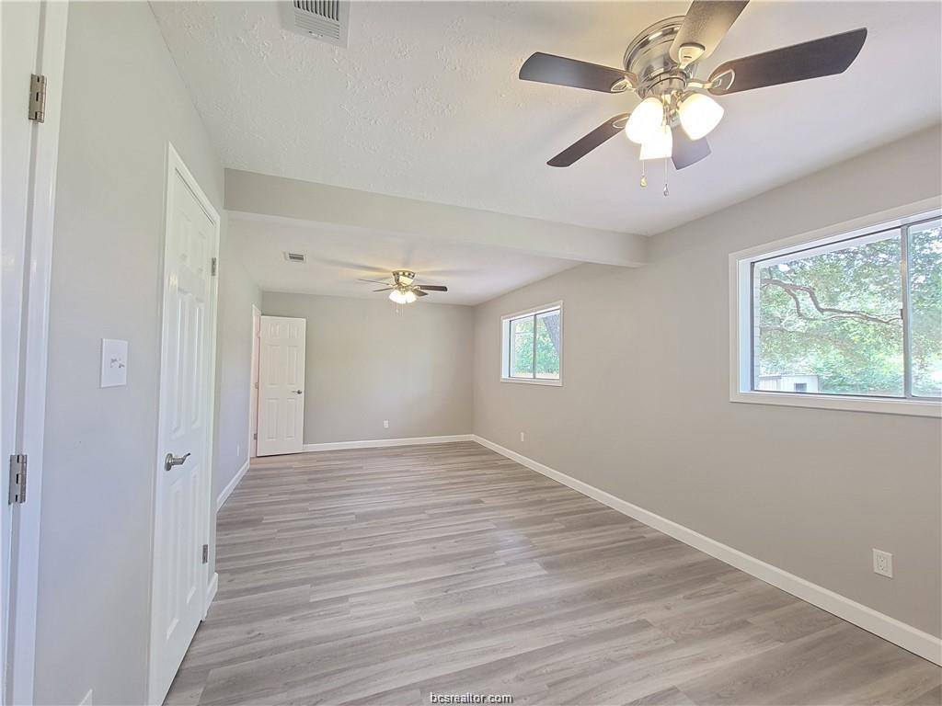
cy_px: 353
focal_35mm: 13
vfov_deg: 89.9
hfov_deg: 106.2
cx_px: 471
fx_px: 354
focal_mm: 2.2
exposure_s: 1/59
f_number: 2.2
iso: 250
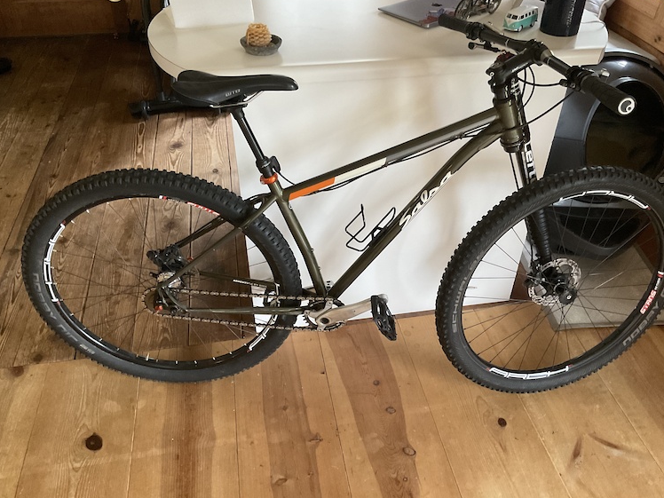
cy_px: 242
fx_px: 595
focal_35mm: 31
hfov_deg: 58.3
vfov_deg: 45.4
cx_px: 352
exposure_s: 1/60
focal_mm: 3
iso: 250
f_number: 1.8
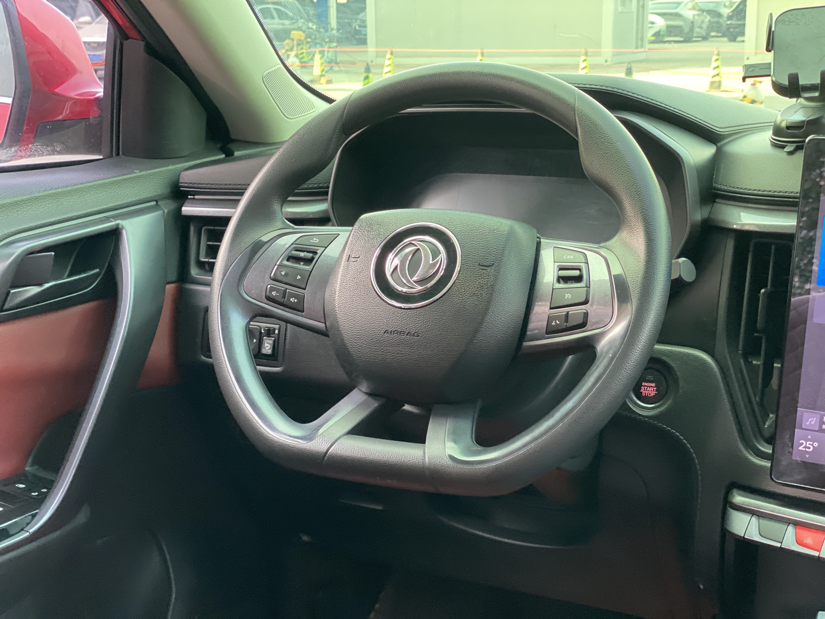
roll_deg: -0.7
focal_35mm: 52
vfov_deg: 28.0
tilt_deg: -15.1
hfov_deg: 36.8
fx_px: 1239
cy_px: 310
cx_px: 412
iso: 250
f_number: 2
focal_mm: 6
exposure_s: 1/98
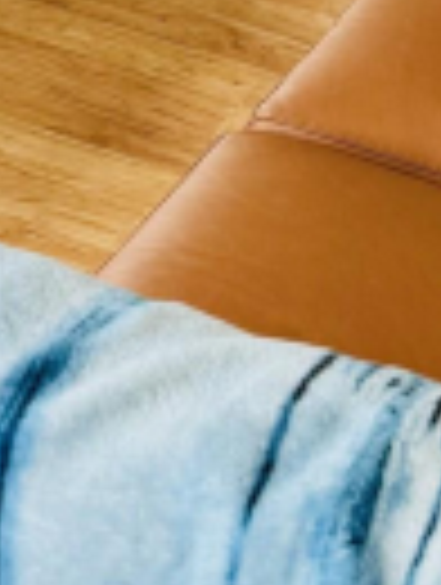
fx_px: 2083
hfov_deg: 11.6
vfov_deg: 14.2
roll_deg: +1.0
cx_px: -212
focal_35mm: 123
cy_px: -457
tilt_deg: -15.1
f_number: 1.78
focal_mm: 6.76
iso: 64
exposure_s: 1/121
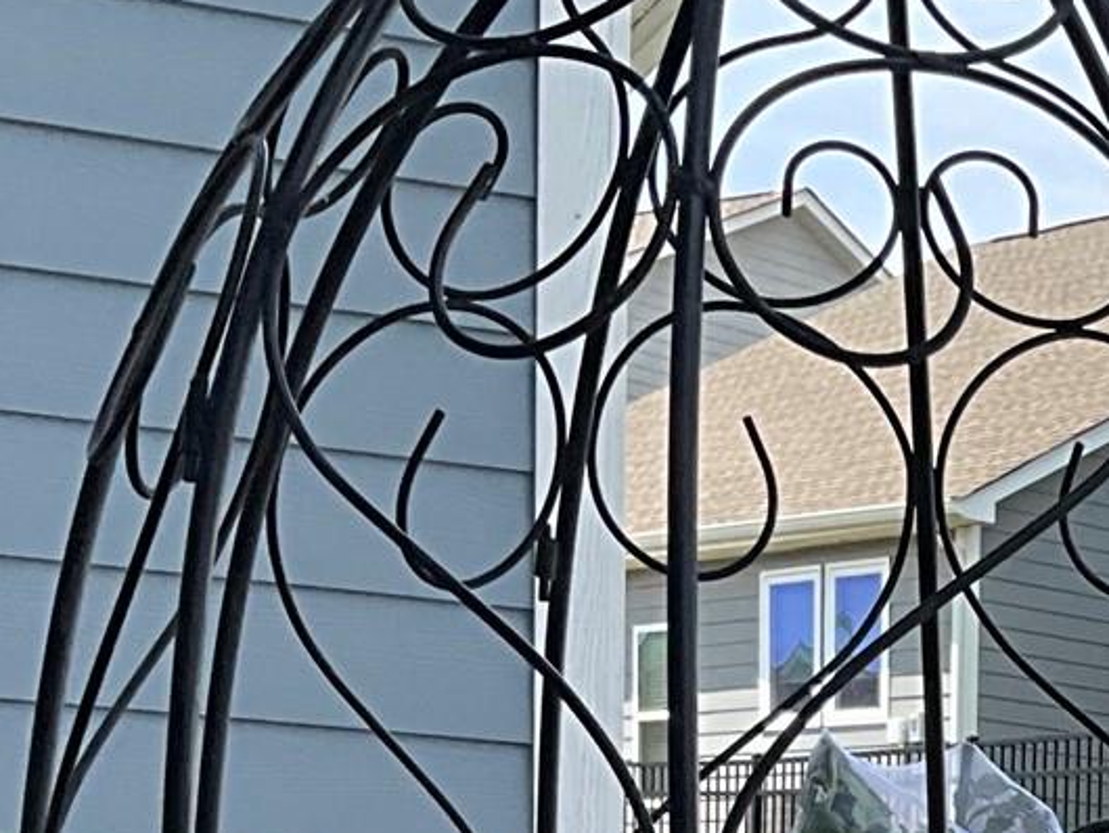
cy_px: 1499
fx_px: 3590
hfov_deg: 16.0
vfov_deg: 12.2
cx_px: 1689
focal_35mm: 112
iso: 25
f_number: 1.8
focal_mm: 3
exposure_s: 1/1577
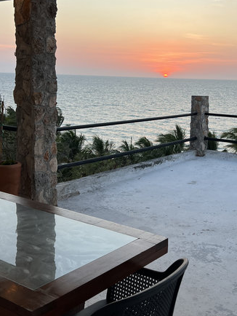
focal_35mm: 46
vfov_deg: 41.0
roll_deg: -1.9
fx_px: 420
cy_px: 125
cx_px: 174
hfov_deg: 31.1
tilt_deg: -5.3
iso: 40
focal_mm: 5.7
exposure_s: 1/225
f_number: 1.5
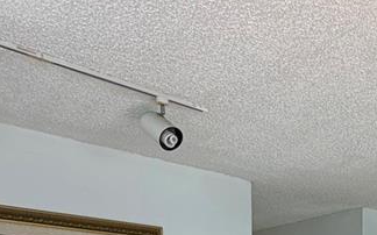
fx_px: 565
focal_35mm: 55
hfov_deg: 30.6
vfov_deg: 20.2
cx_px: 464
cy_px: 352
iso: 80
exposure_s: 1/120
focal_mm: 2.22
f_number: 2.2
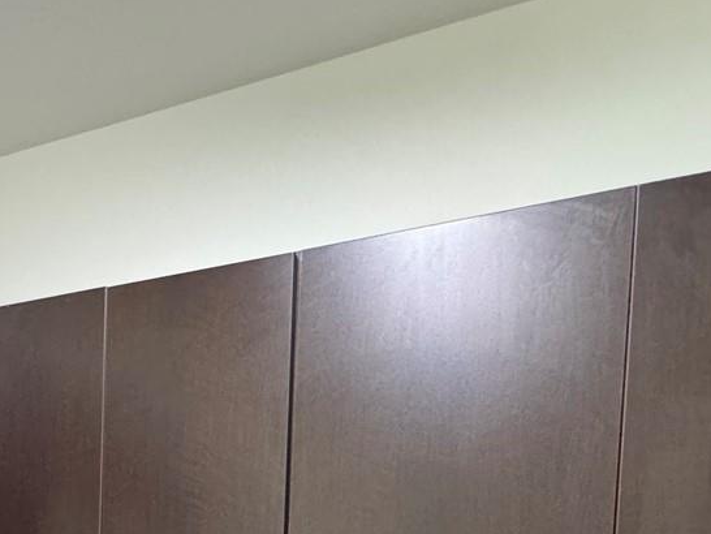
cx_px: 103
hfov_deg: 42.8
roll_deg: -1.3
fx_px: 842
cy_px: 672
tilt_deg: -3.8
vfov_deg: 29.3
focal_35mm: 41
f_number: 2.2
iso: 800
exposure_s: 1/60
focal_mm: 2.22
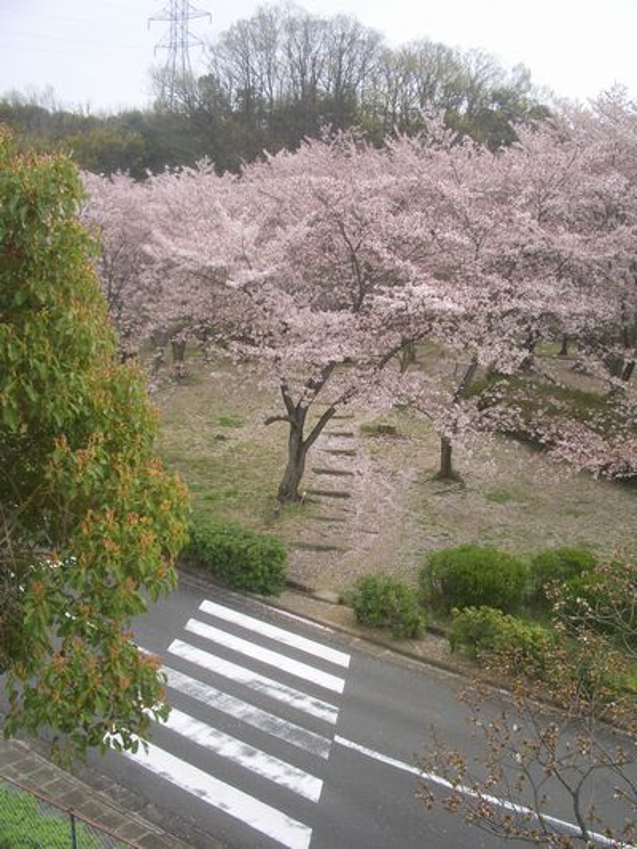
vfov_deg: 52.6
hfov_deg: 40.7
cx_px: 318
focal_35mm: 35
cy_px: 424
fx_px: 858
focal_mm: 5.8
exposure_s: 1/160
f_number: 4.3
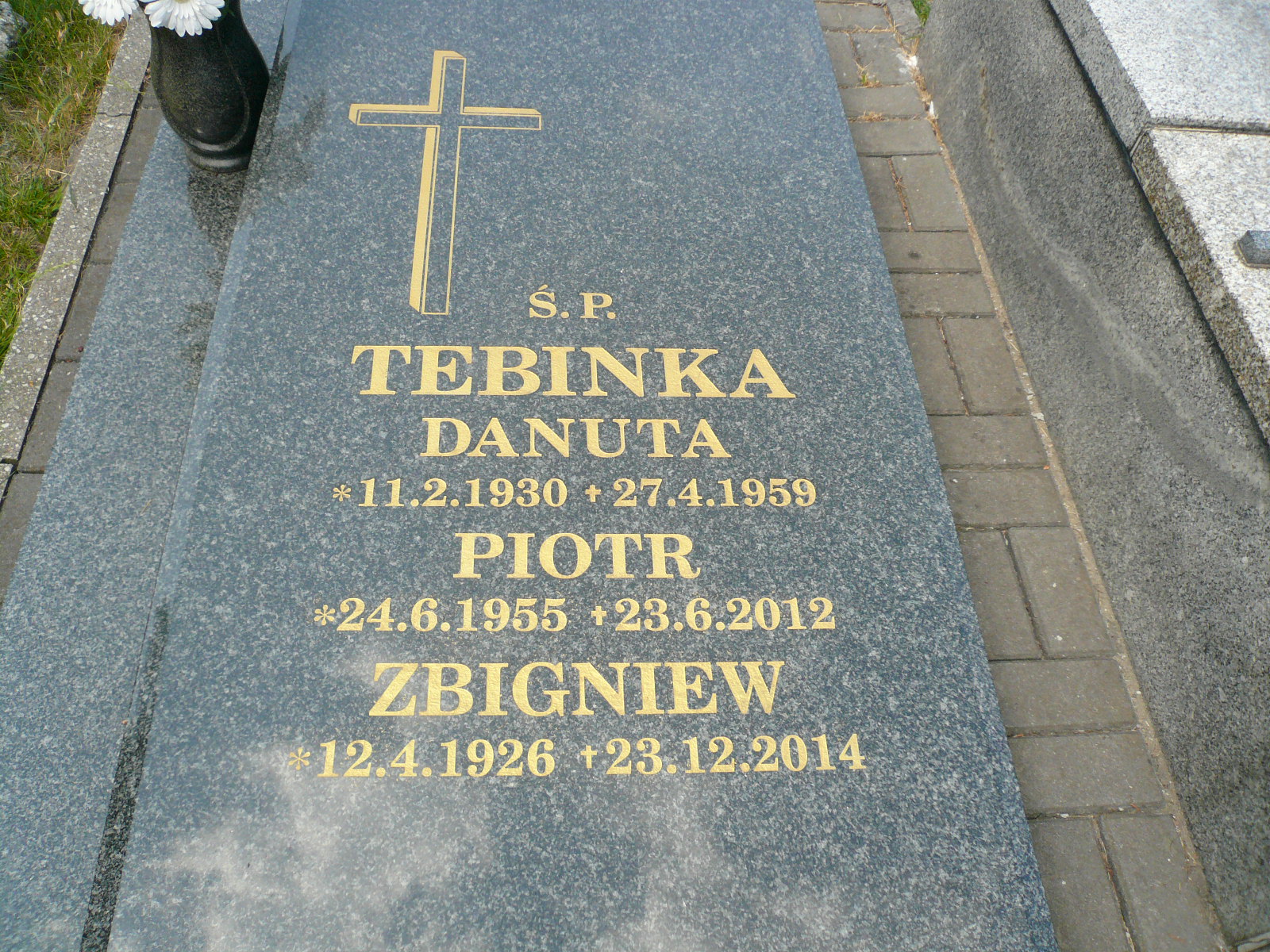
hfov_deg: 63.4
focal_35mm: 28
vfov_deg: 49.7
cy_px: 476
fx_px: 1027
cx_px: 635
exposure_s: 1/640
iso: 100
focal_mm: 4.6
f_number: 2.8
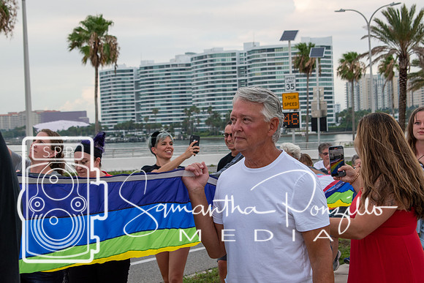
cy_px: 142
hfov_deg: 26.0
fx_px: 919
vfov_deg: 17.5
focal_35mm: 78
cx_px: 212
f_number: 8
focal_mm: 52
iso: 400
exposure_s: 1/250
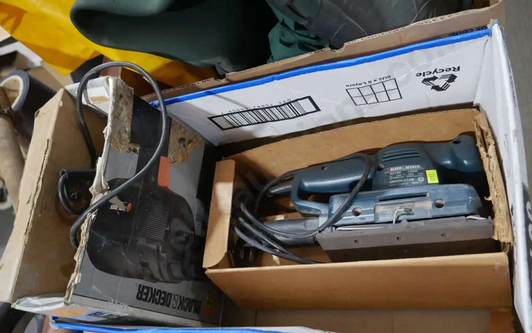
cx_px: 265
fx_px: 435
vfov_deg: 41.8
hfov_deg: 62.9
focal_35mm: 30
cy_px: 175
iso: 800
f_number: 3.5
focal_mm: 14
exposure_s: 1/60
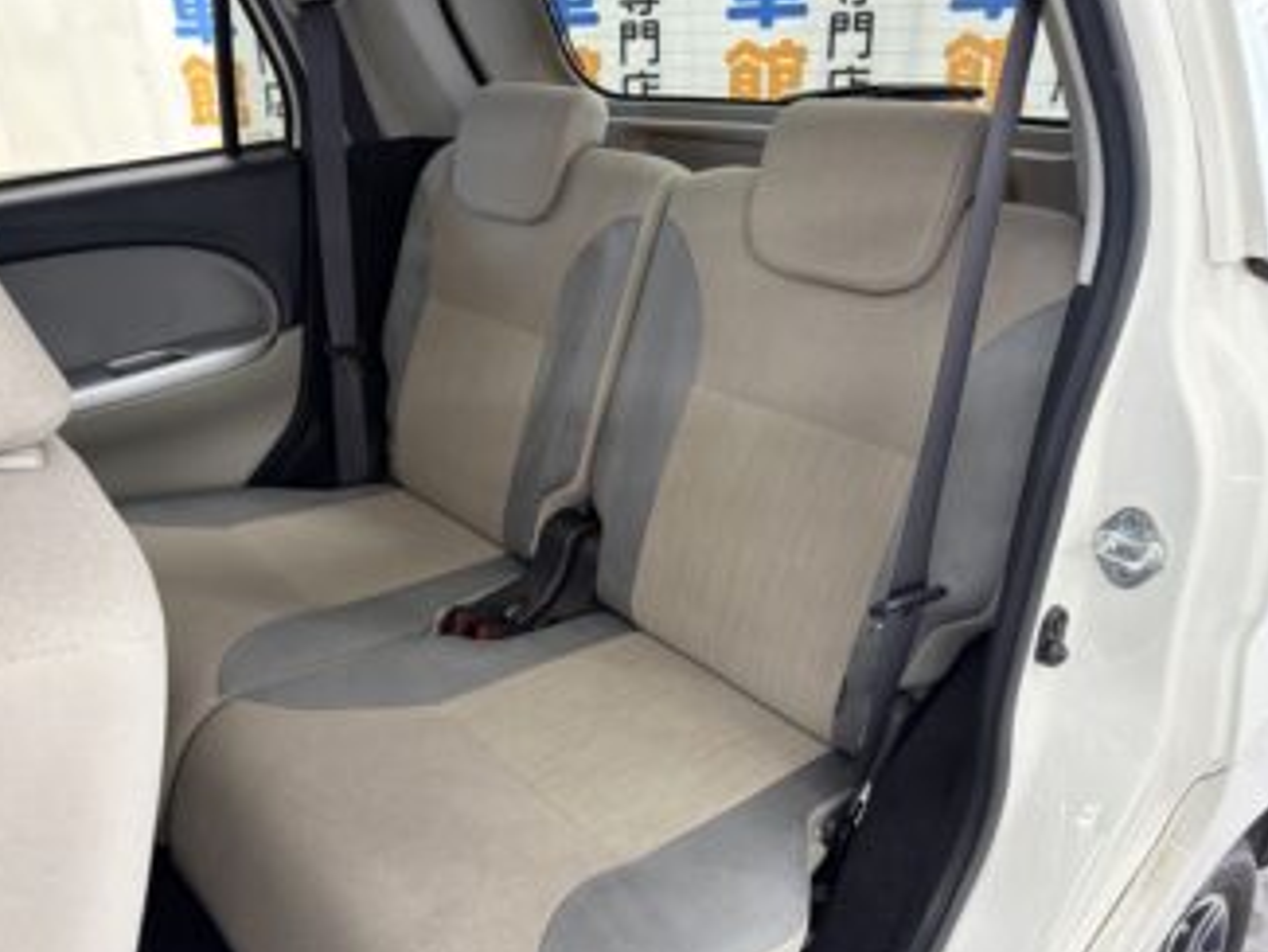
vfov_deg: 49.8
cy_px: 490
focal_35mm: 28
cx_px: 593
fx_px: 1026
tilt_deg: -24.6
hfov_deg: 63.4
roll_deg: +3.4
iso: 320
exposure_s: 1/50
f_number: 1.6
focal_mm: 5.96
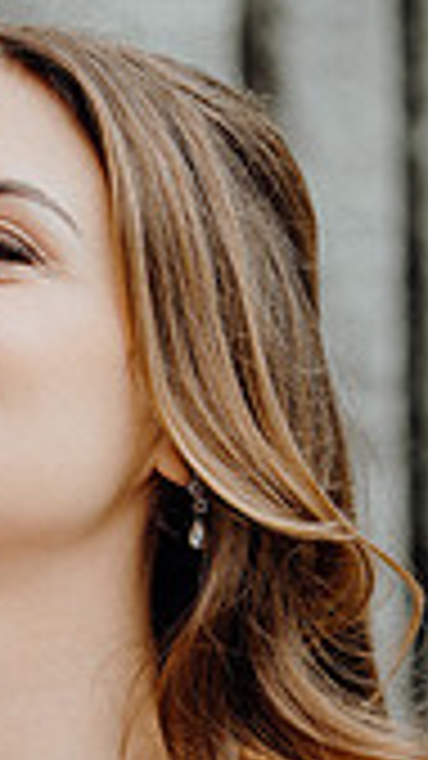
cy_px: 578
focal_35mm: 183
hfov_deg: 6.5
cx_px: -275
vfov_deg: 11.7
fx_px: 3694
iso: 160
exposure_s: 1/160
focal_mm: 51
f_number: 3.5
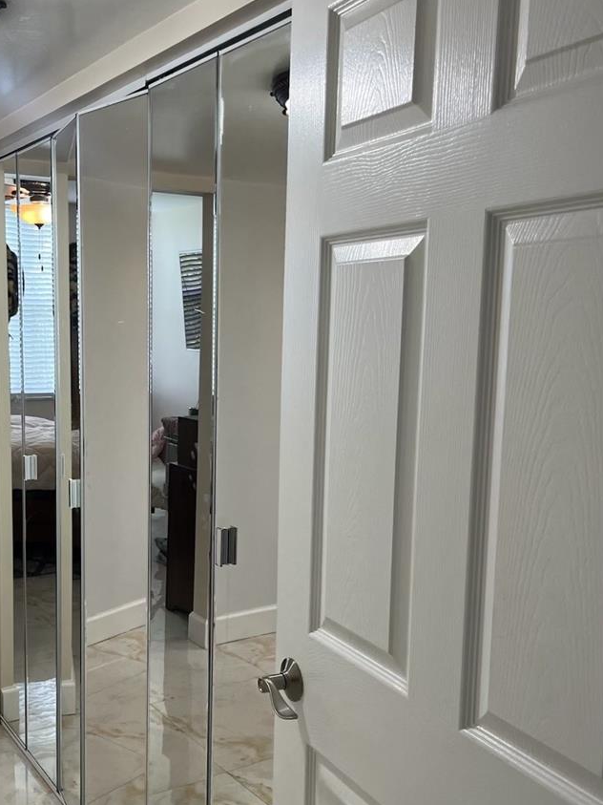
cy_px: 434
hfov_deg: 38.3
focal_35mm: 37
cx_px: 204
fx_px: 860
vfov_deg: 50.1
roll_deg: -1.1
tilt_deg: -7.9
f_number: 1.6
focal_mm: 5.1
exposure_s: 1/120
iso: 100
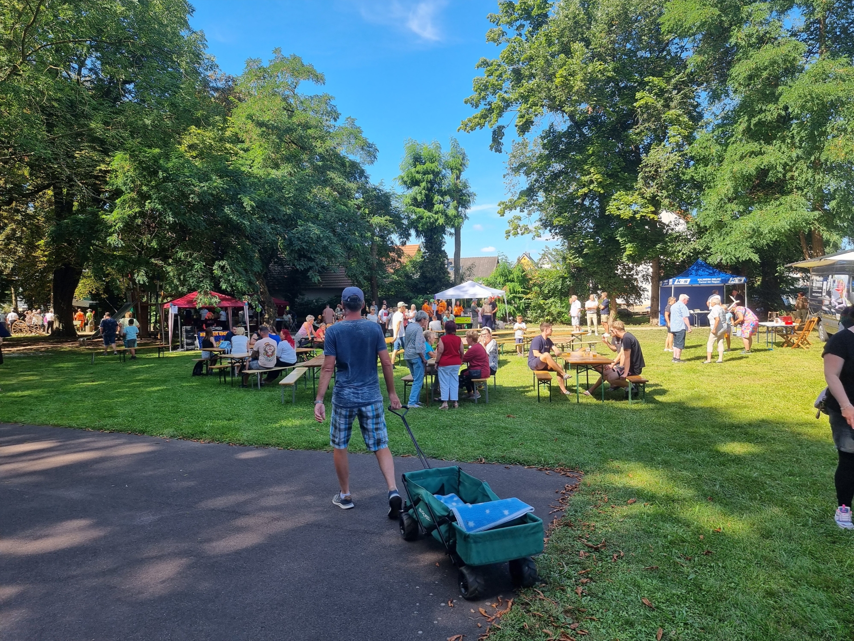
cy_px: 320
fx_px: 592
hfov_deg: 71.6
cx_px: 427
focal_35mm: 24
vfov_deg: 56.8
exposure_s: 1/315
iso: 50
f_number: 1.8
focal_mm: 6.7
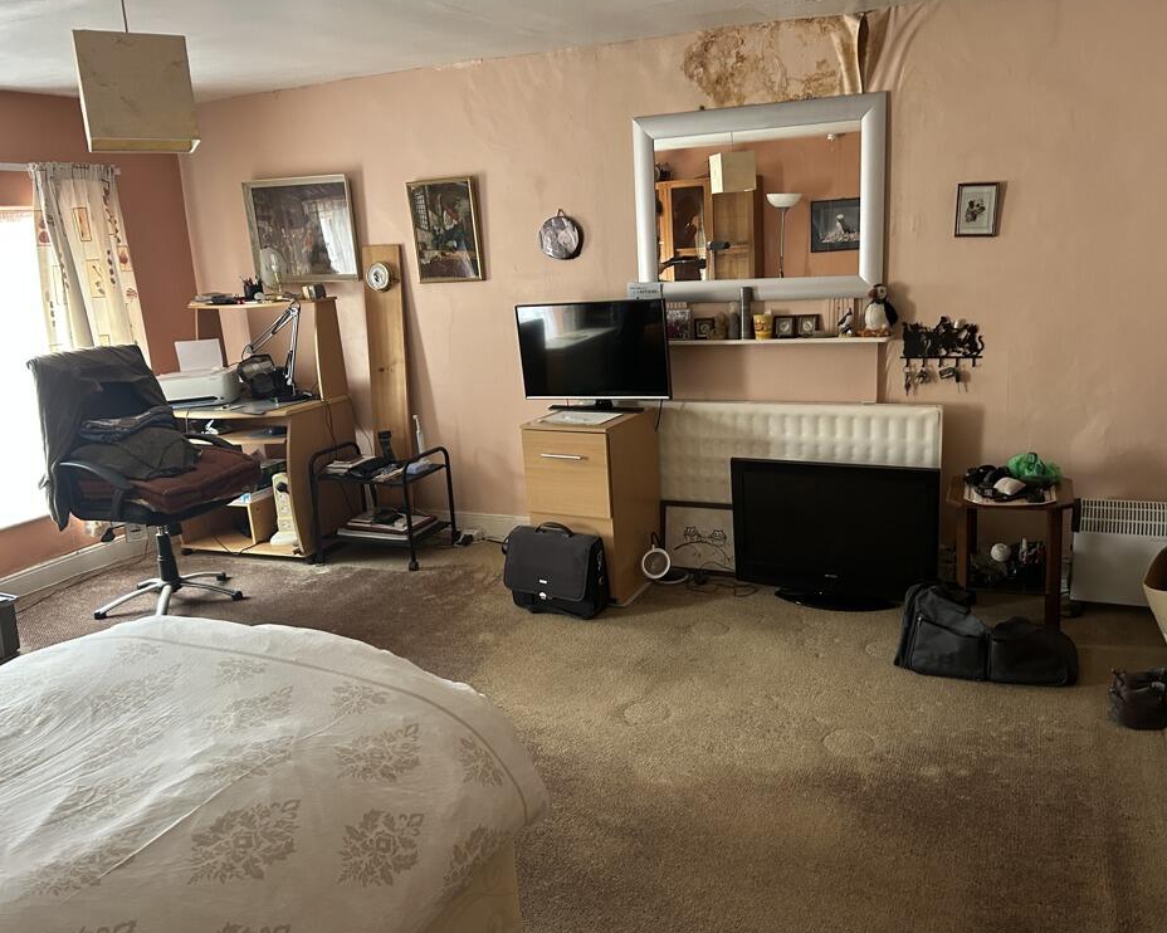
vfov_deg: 51.5
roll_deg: +2.4
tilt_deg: -13.0
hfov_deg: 62.2
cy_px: 474
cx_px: 614
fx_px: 967
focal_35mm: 28
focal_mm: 5.7
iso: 320
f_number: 1.5
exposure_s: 1/60
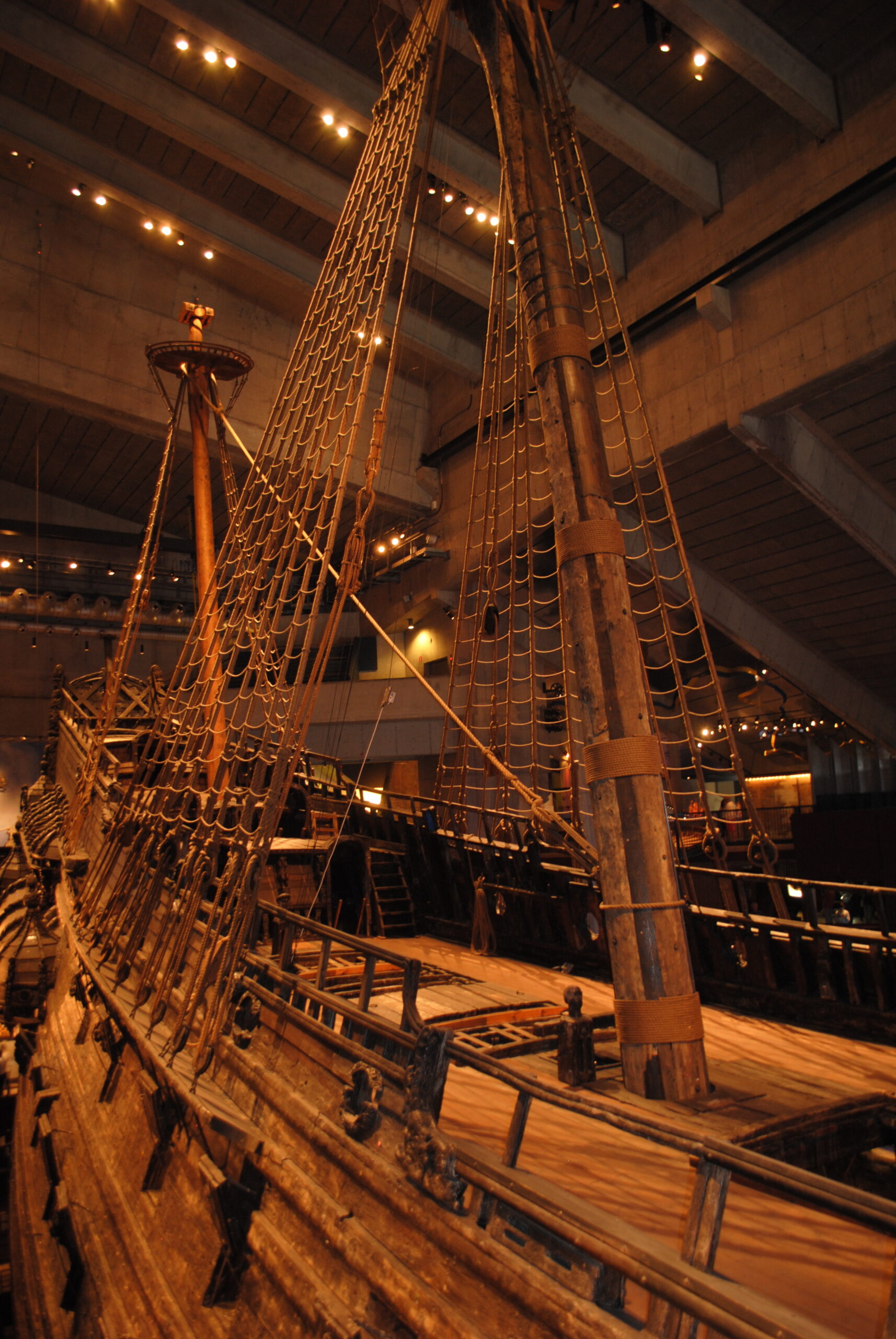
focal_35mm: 27
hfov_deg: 48.1
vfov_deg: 67.3
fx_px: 1005
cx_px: 448
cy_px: 670
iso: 200
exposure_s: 1/1.6
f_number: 3.5
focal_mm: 18
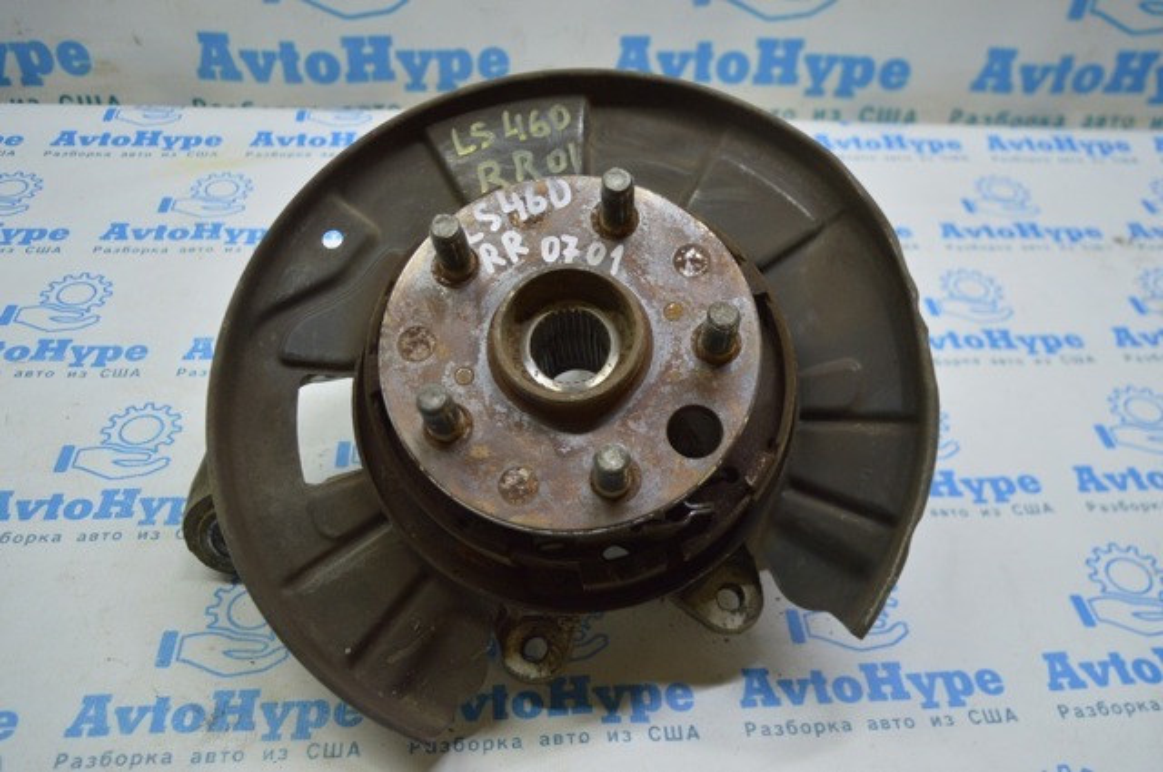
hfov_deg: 57.3
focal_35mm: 33
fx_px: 1065
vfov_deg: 39.9
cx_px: 582
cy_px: 386
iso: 400
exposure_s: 1/80
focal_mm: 22
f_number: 3.8
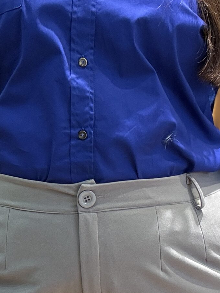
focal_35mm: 85
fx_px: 720
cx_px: 93
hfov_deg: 17.4
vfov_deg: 22.0
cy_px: 303
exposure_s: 1/50
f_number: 1.9
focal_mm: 2.69
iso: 125
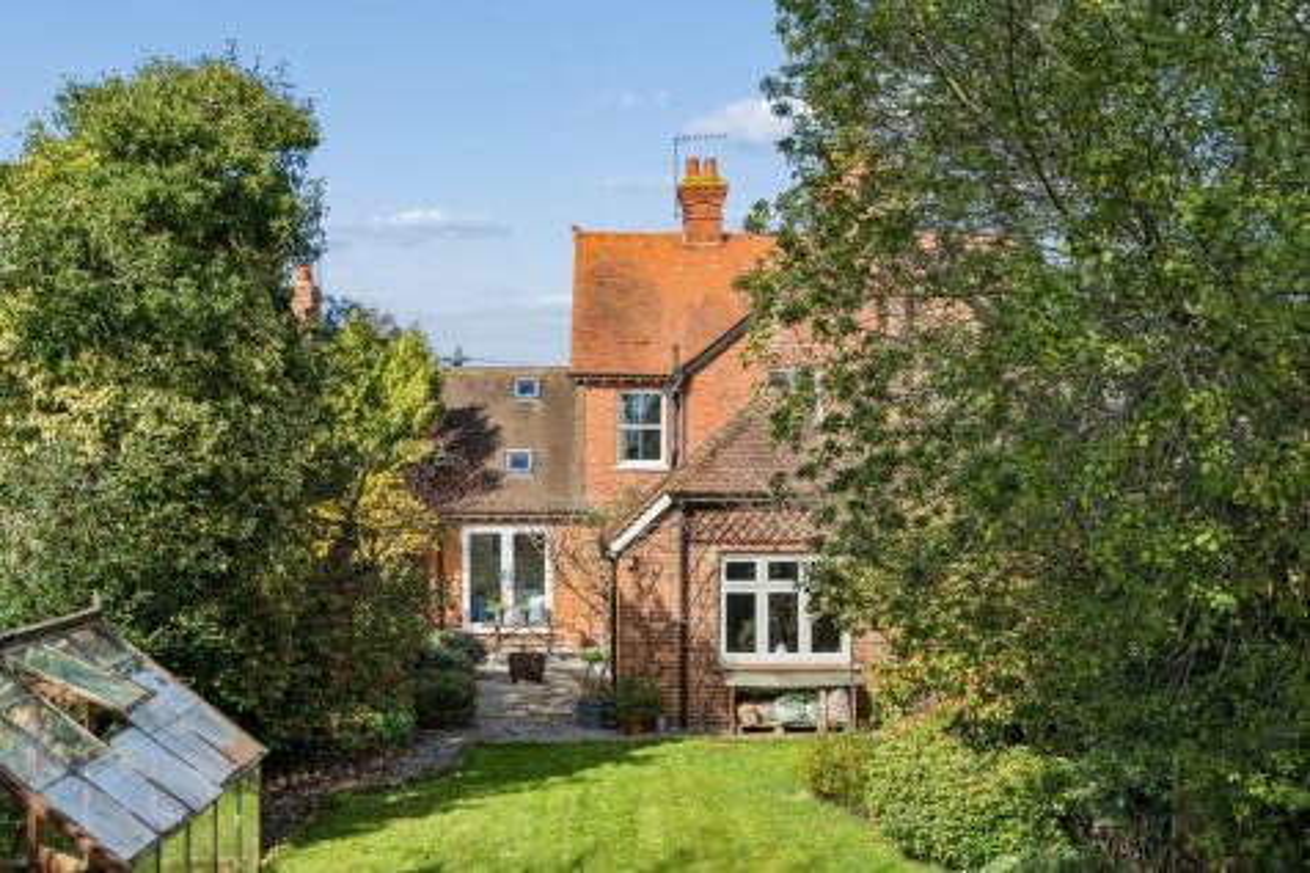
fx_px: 1273
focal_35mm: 35
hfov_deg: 54.5
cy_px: 436
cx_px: 655
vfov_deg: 37.8
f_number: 8
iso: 320
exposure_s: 1/640
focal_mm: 35
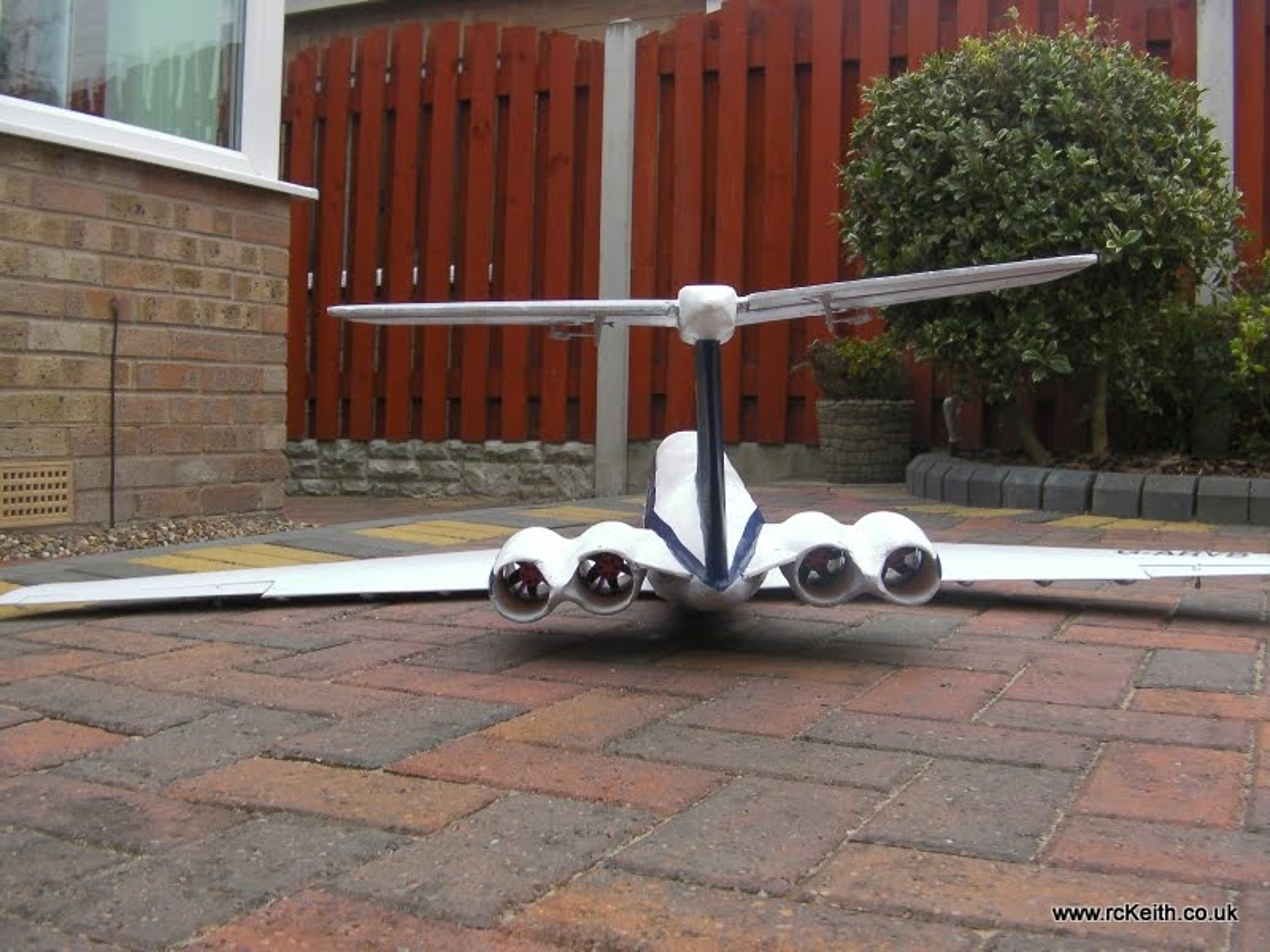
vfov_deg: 37.7
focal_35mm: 38
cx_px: 635
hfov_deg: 49.0
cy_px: 476
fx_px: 1394
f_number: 3.5
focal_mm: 6.8
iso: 50
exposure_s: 1/86.4
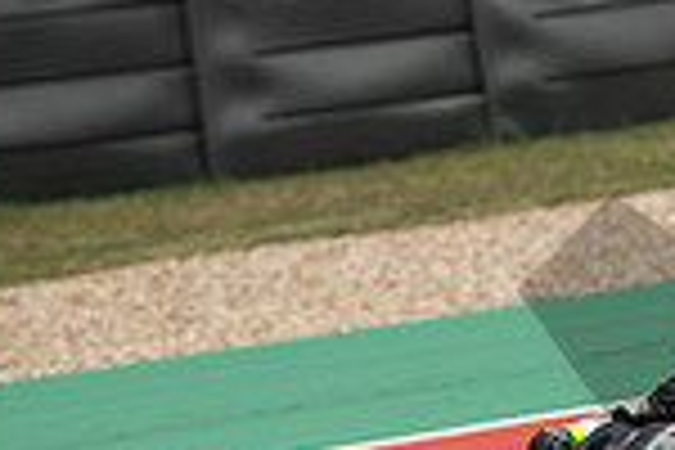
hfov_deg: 1.8
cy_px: 632
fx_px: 21823
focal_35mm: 1164
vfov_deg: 1.2
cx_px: 954
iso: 125
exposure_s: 1/2000
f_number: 3.2
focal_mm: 200
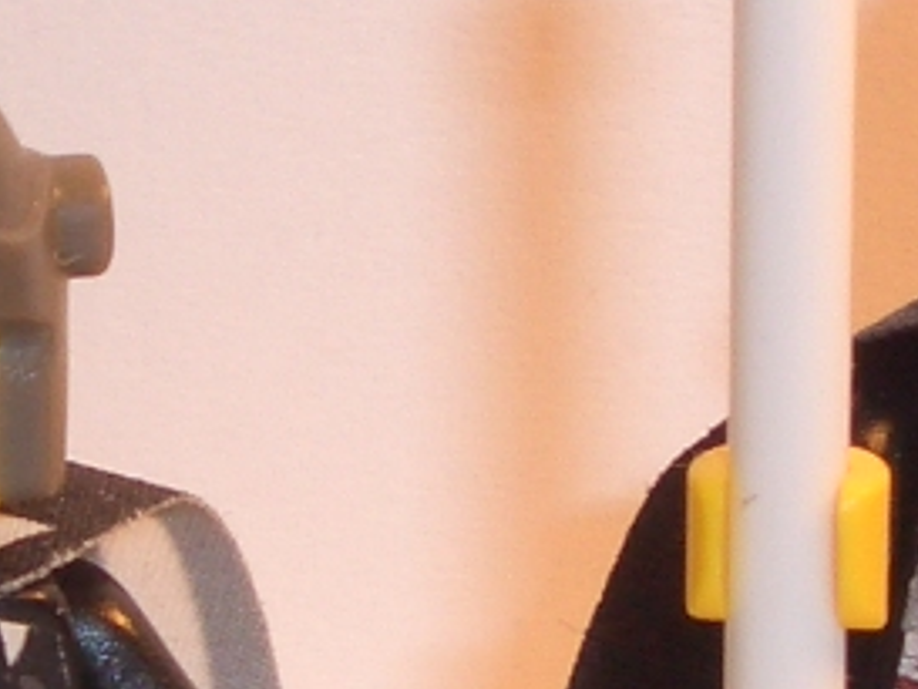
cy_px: 467
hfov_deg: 6.9
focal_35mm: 286
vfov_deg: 5.2
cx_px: 508
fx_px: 7588
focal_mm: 8.1
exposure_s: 1/100
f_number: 5
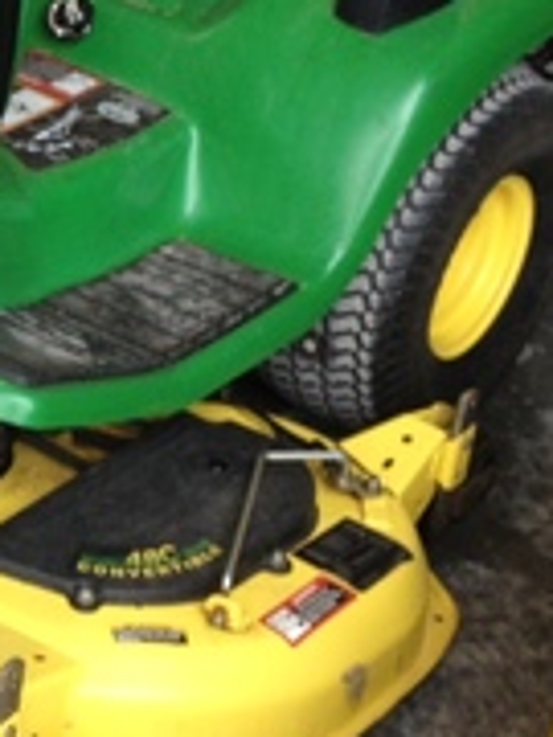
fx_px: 2258
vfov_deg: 18.4
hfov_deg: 13.5
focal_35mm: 106
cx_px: -152
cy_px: 180
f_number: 2.4
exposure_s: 1/20
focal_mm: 4.28
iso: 64
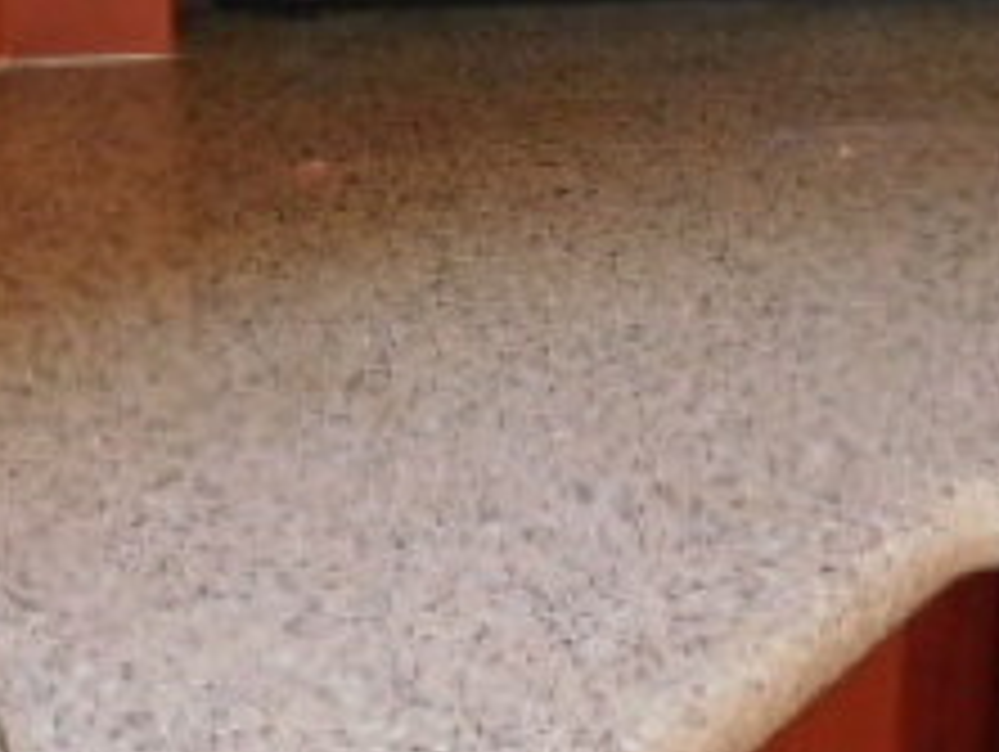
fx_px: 2600
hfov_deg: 21.7
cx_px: 526
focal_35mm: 90
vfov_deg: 16.3
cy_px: 122
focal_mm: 4.5
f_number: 3.4
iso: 560
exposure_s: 1/30
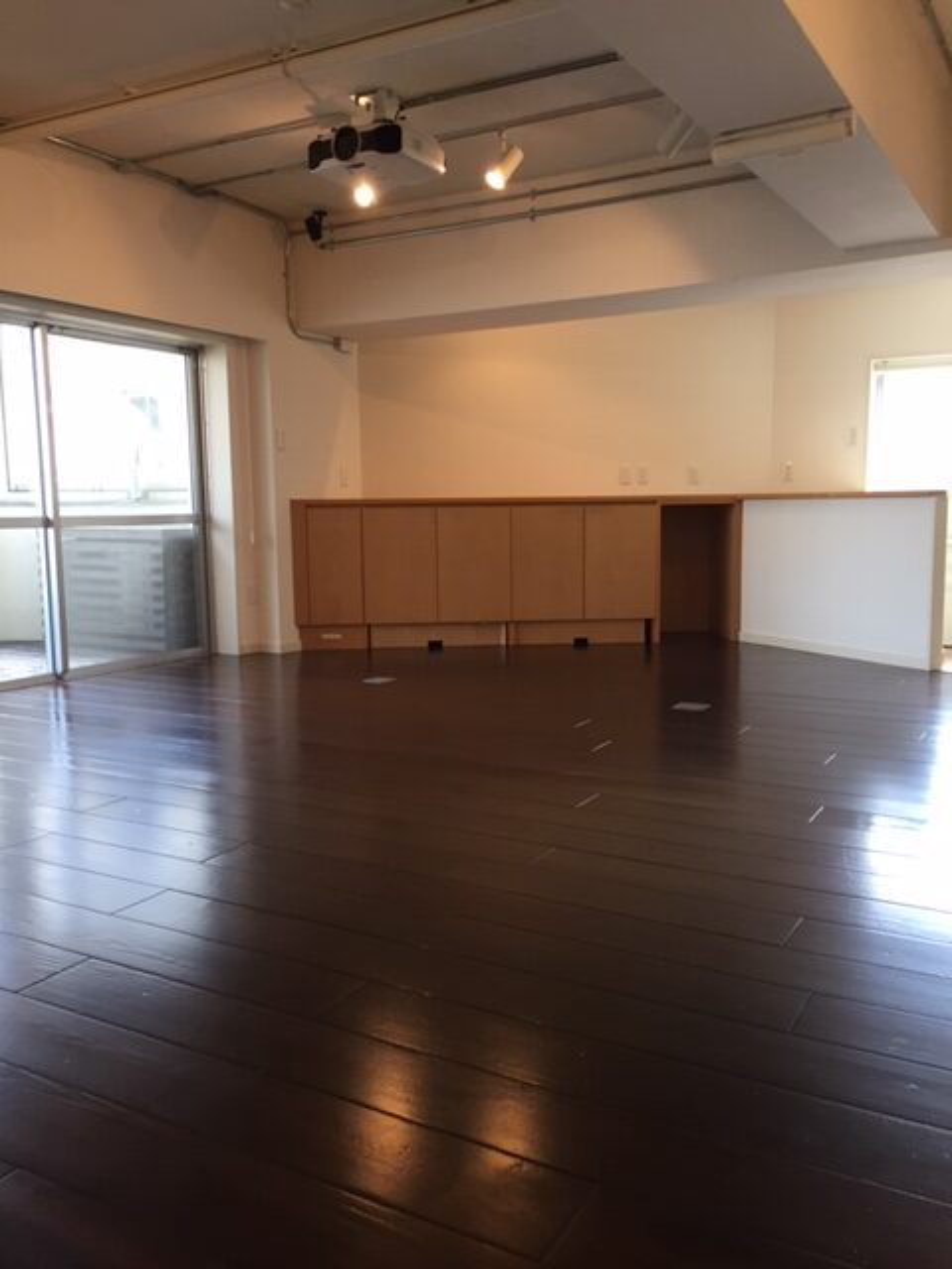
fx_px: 1063
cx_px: 476
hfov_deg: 48.2
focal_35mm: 29
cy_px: 634
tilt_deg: -6.2
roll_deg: +1.4
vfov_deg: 61.7
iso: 50
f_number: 2.2
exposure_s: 1/30
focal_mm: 4.15
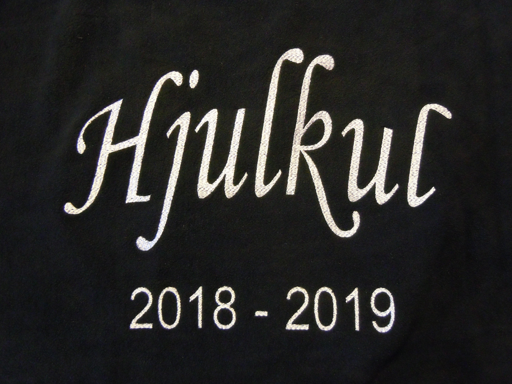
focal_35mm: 30
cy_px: 192
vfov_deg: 46.8
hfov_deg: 60.0
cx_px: 256
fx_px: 444
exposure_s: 1/30
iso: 800
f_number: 3.5
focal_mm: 5.4
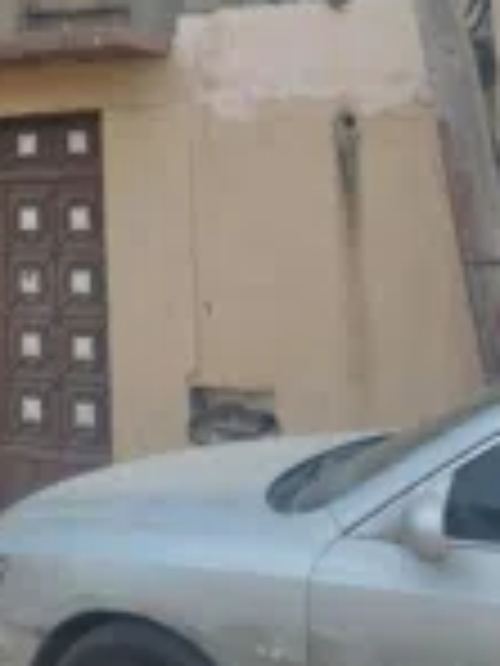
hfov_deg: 21.6
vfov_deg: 27.8
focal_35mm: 65
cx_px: -23
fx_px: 1252
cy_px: -22
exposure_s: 1/392
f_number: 1.8
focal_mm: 5.23
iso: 40
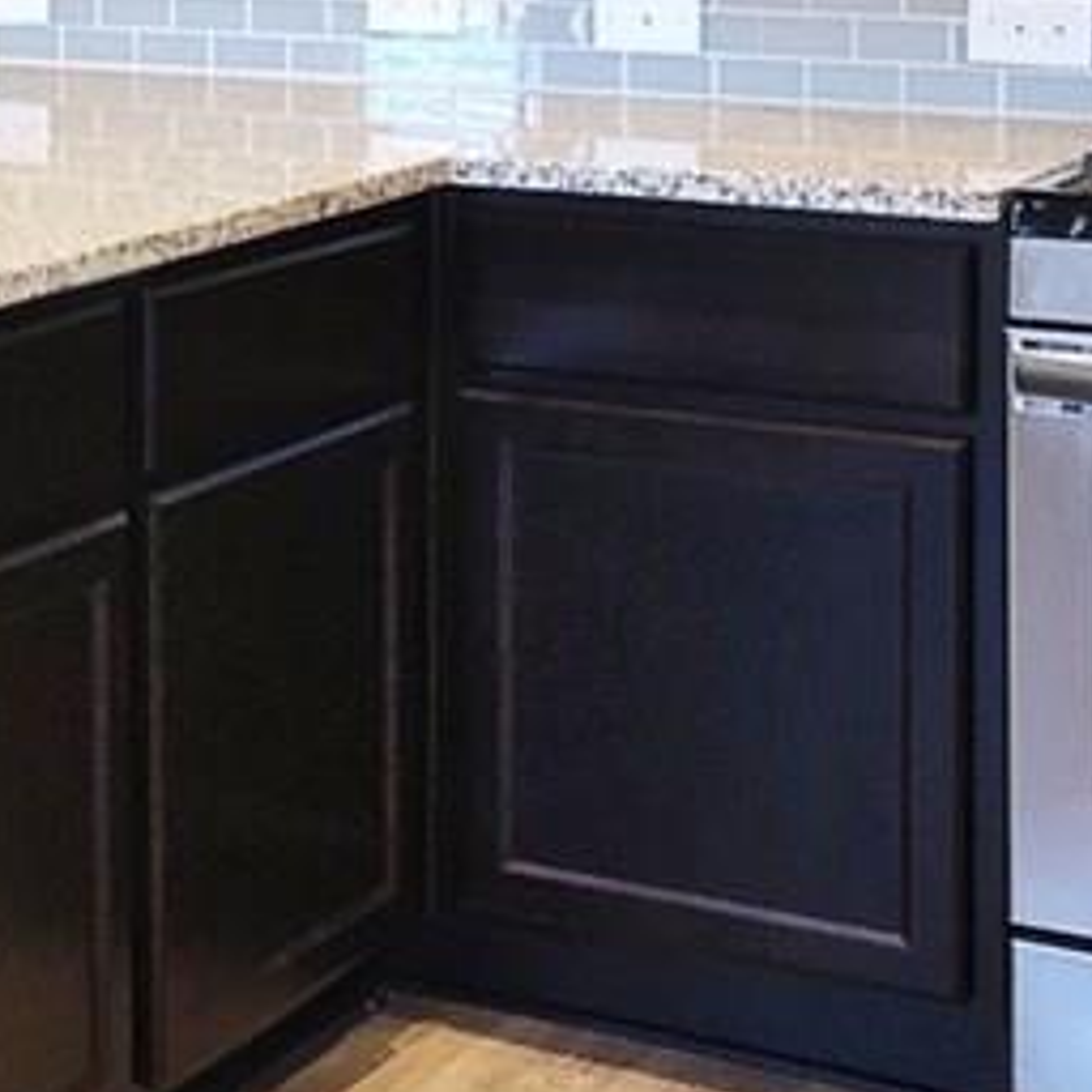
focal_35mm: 99
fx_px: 3533
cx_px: -738
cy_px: -77
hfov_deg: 15.6
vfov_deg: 17.1
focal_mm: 4
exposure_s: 1/15
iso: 40
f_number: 1.8
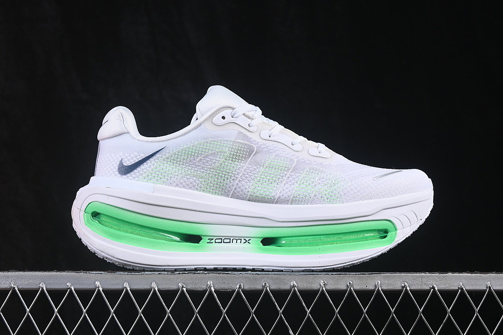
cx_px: 252
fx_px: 1048
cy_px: 168
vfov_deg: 18.2
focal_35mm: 75
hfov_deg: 27.0
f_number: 8
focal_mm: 50
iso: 160
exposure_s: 1/80
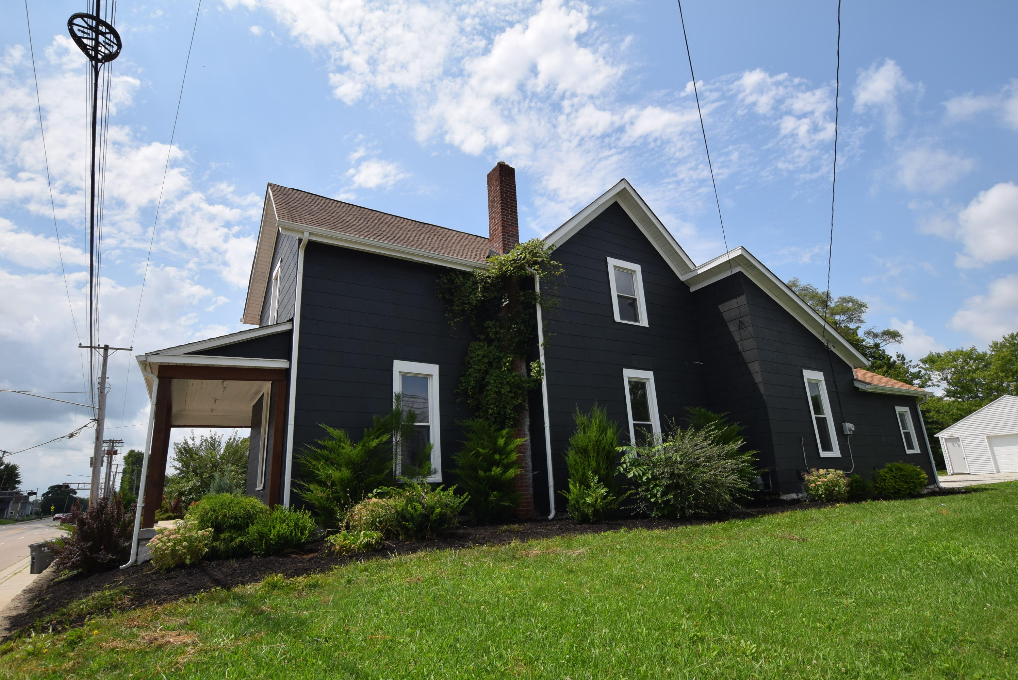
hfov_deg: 90.0
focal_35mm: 18
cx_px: 509
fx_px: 509
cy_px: 340
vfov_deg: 67.5
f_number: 10
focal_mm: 12
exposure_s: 1/400
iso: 200
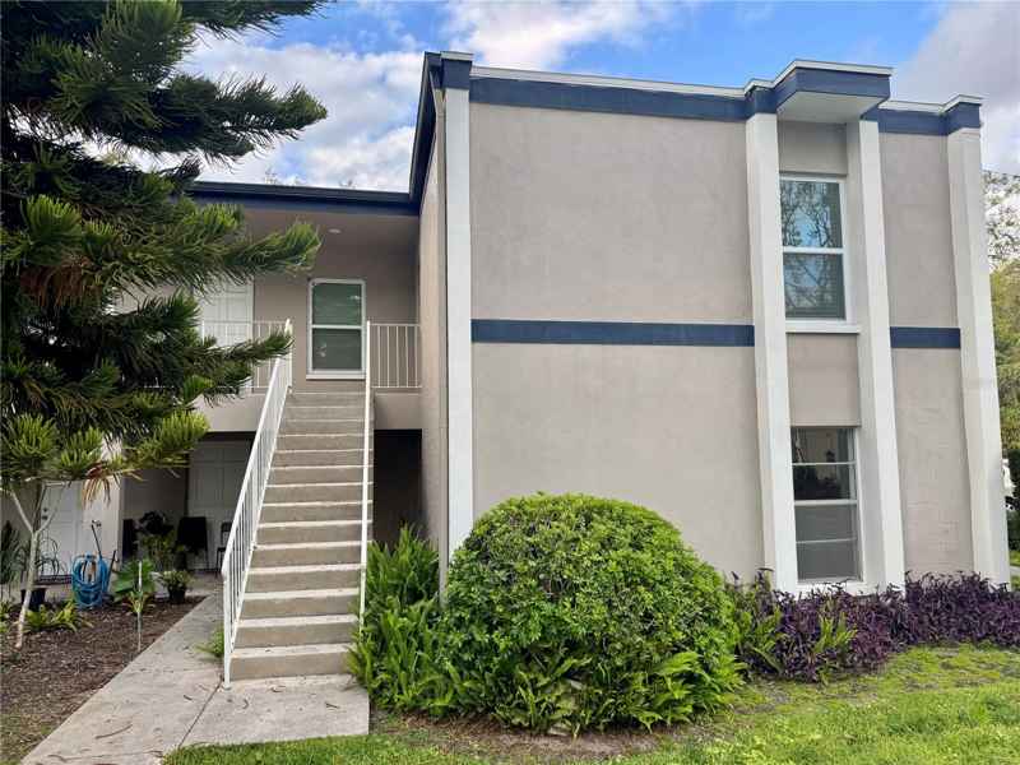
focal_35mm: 24
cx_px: 510
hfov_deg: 71.6
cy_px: 382
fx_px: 707
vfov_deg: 56.8
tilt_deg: +5.1
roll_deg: +0.5
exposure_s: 1/433
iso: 80
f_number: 1.78
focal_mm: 6.76
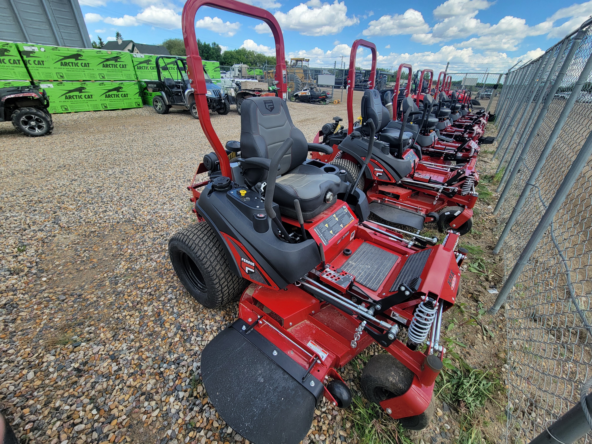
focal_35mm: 13
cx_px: 296
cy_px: 222
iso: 50
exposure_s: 1/796
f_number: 2.2
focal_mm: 2.2
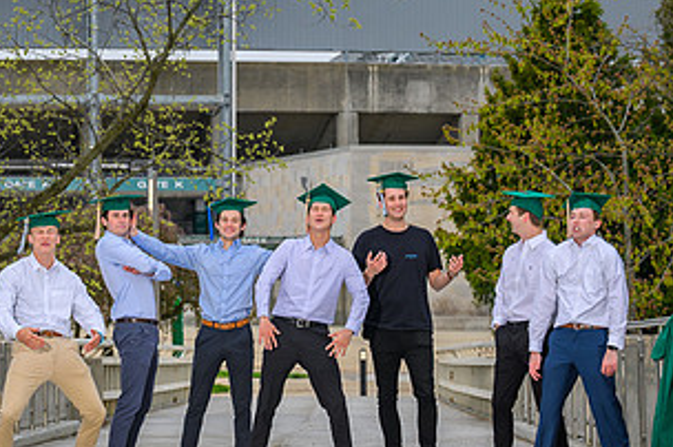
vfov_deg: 7.2
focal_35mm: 189
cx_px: 248
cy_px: 130
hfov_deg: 10.9
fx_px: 3529
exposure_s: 1/200
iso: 100
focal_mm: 80
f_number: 4
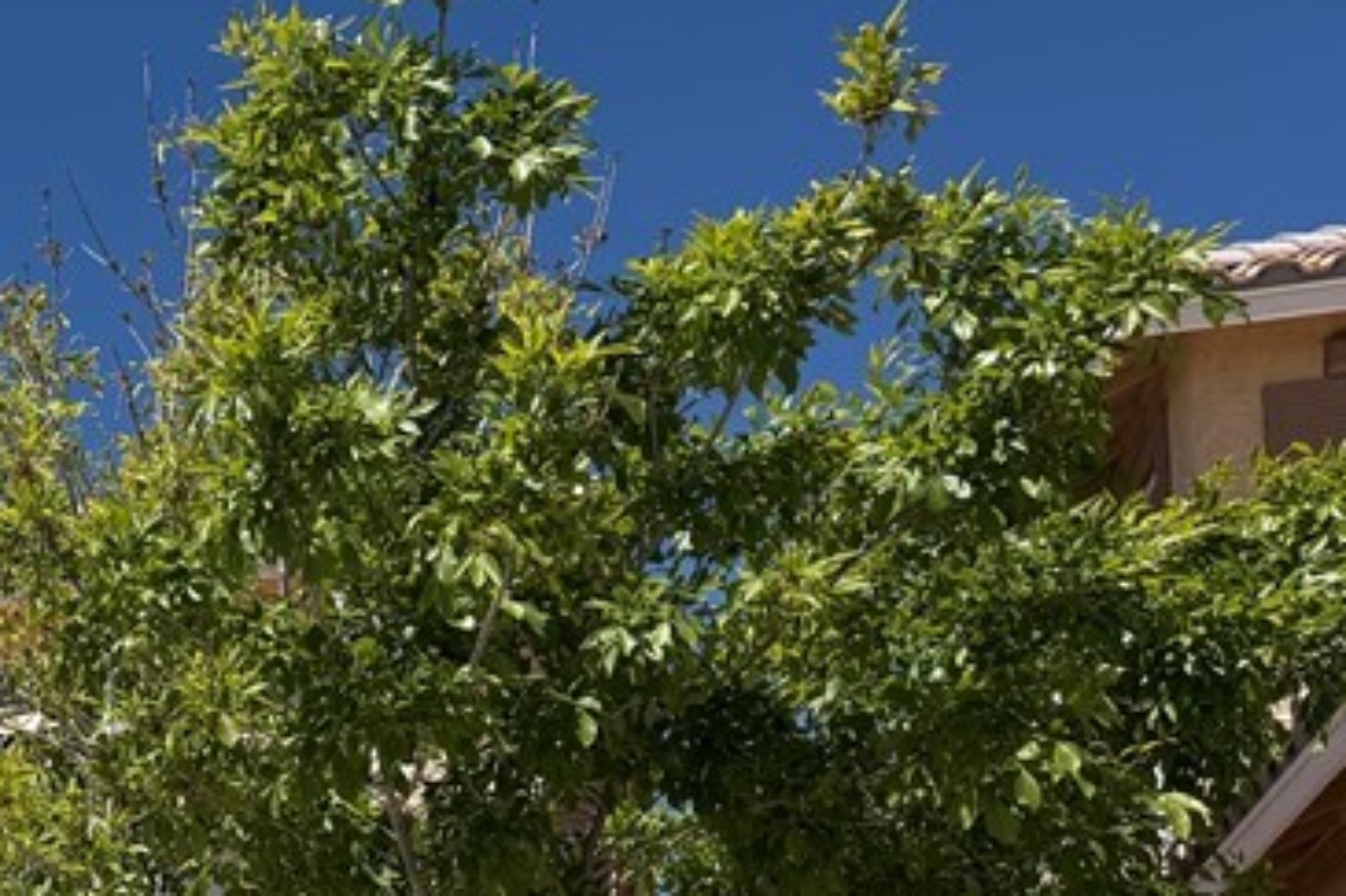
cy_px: 1099
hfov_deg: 25.1
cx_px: -395
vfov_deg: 18.4
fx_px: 2616
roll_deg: -0.9
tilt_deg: +7.8
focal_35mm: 70
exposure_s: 1/8130
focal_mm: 6.76
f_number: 1.78
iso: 80
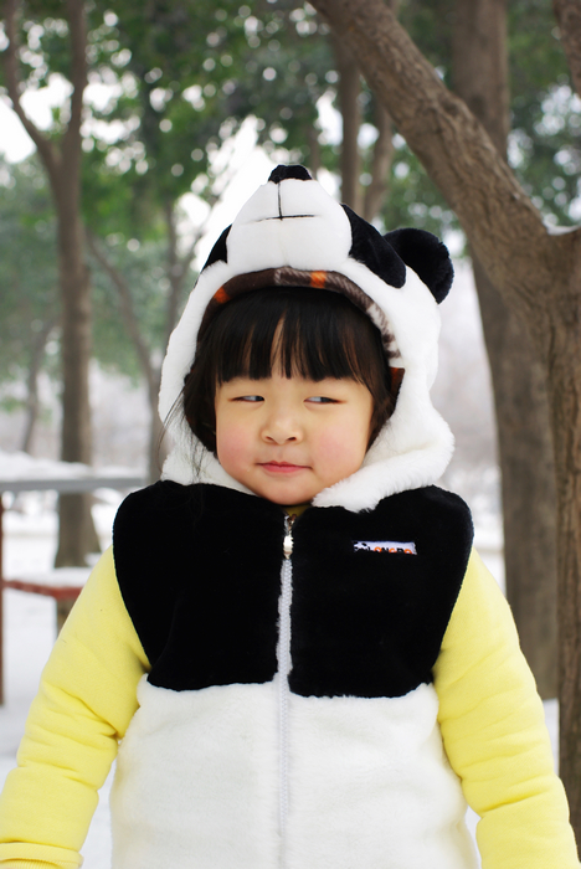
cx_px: 290
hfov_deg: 21.3
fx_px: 1546
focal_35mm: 64
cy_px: 434
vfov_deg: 31.4
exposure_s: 1/60
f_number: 4.5
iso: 125
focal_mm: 43
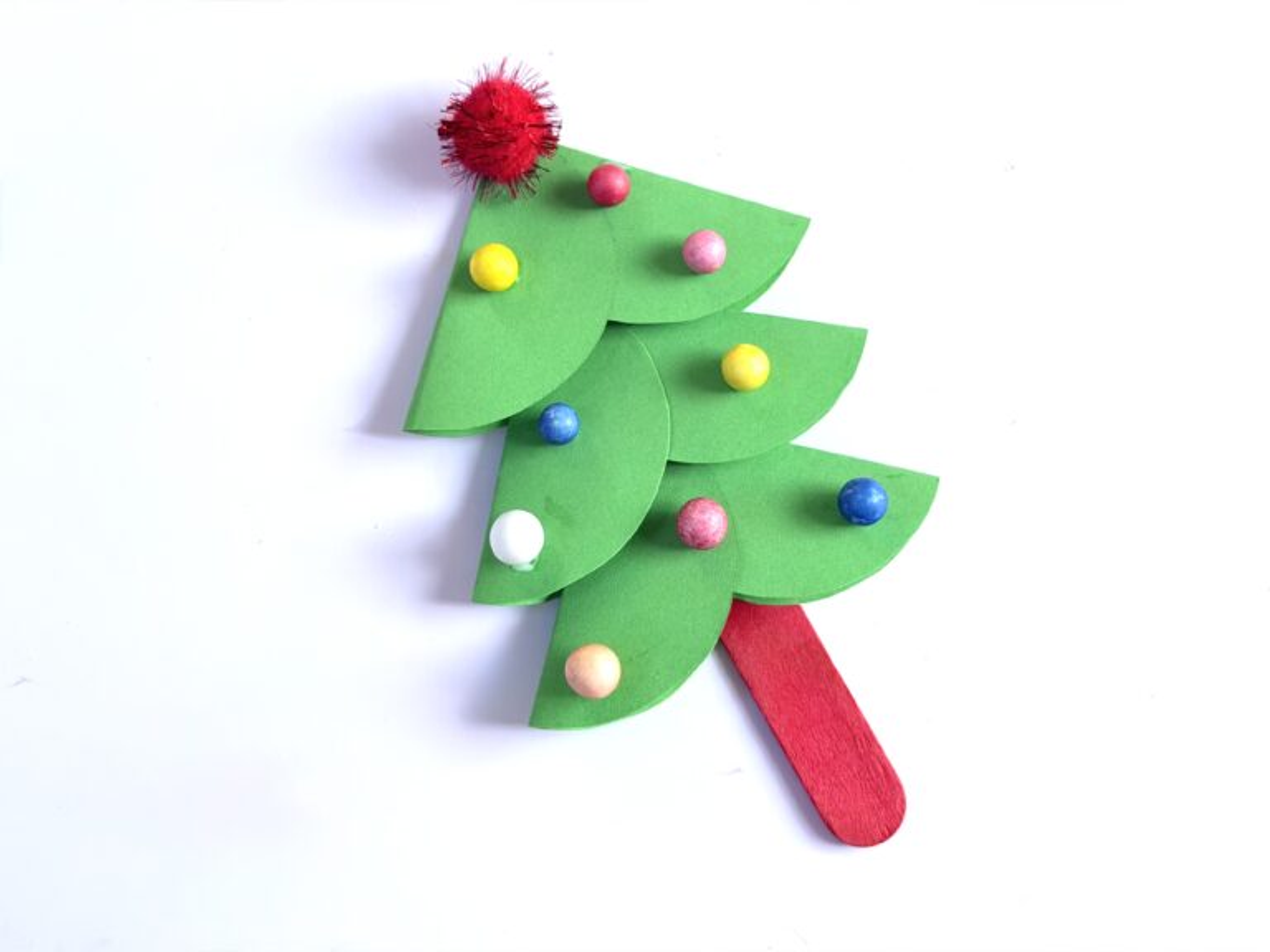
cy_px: 476
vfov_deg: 30.3
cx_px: 635
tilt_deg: -83.2
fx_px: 1761
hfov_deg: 39.7
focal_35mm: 48
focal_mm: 6.76
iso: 64
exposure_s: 1/279
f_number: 1.78
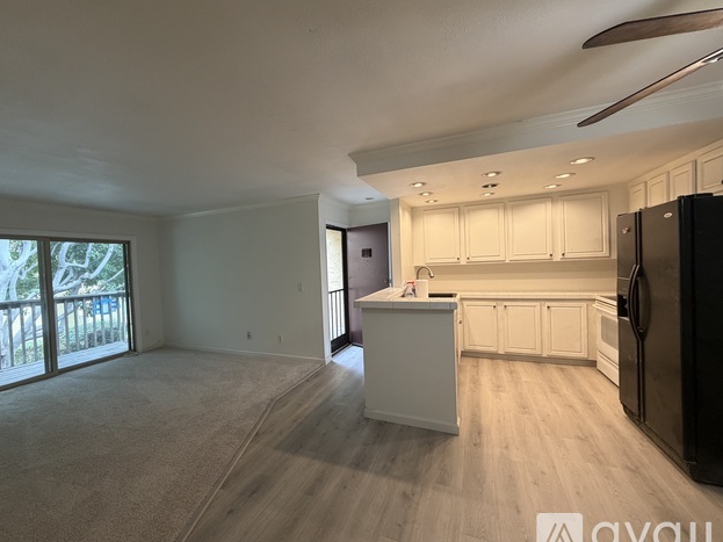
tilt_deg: -1.7
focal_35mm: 15
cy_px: 269
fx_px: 313
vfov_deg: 81.7
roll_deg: +1.9
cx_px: 337
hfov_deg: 98.0
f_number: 2.2
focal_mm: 2.22
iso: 250
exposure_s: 1/60
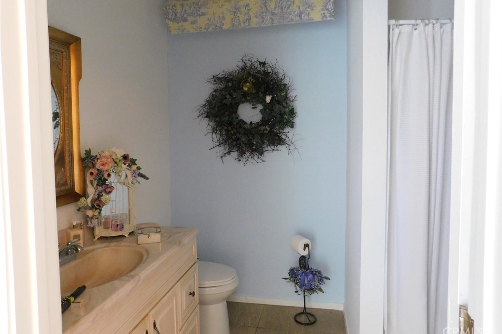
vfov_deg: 53.0
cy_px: 150
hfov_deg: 73.8
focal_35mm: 24
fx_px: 335
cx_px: 251
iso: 720
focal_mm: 4
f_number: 3
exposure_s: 1/8
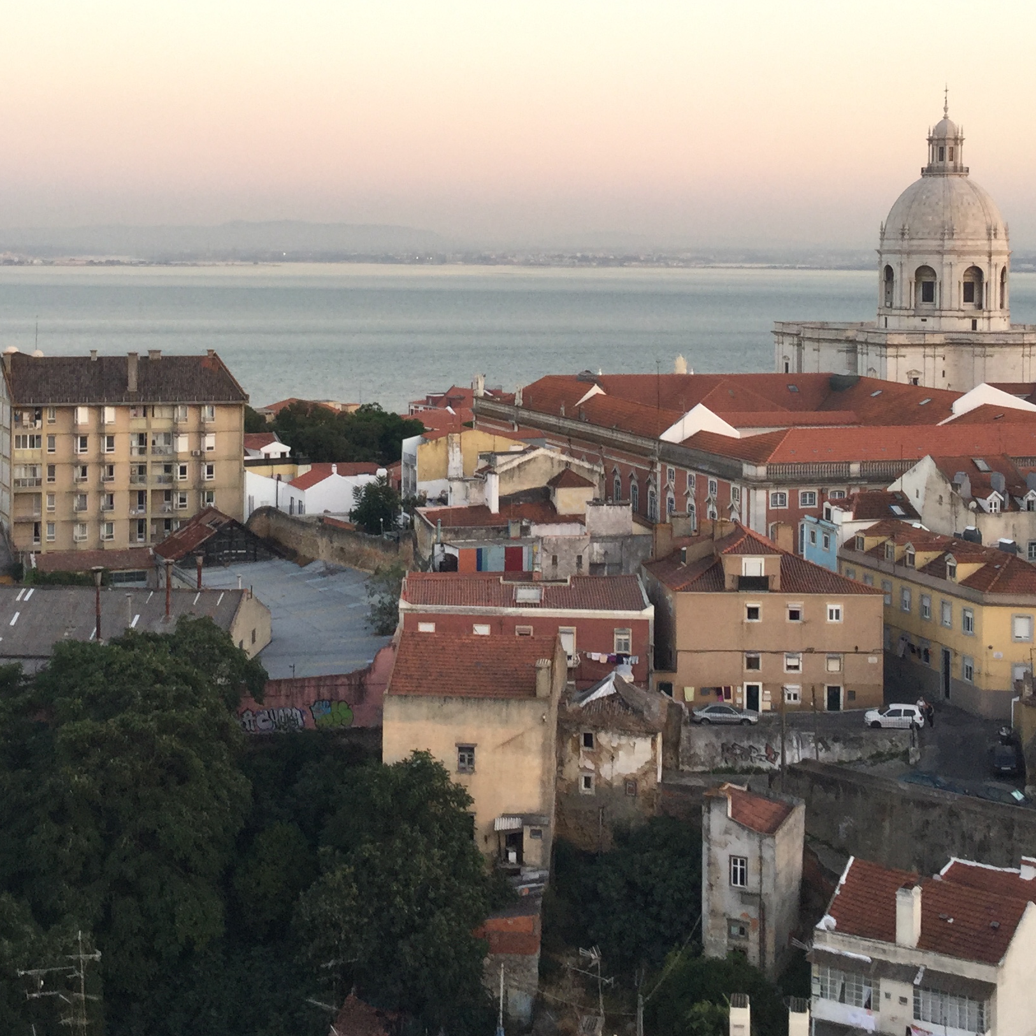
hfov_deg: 31.1
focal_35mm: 55
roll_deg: -1.8
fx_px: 1862
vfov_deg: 30.8
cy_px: 324
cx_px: 473
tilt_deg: -2.9
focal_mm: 3.3
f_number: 2.4
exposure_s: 1/50
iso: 25
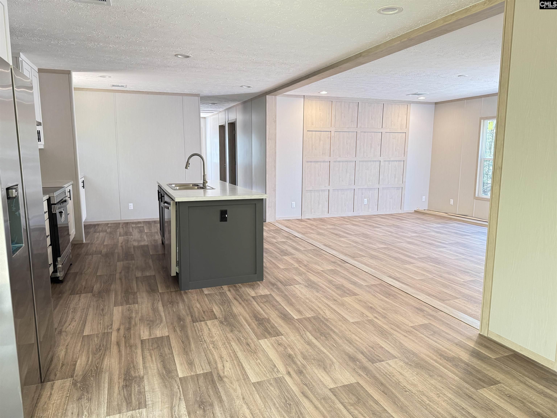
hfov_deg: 71.6
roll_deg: +0.1
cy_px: 209
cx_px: 278
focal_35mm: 24
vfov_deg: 56.8
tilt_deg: -7.4
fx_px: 386
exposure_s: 1/60
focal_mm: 6.76
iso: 320
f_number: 1.78
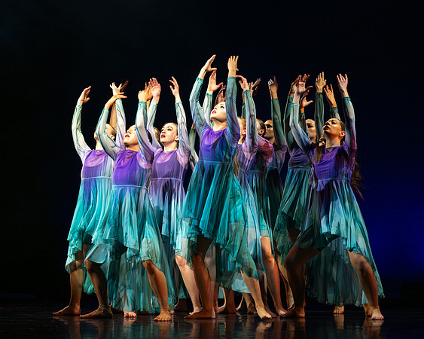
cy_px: 145
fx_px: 973
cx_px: 202
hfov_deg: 24.6
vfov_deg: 19.8
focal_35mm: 78
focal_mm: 59
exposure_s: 1/200
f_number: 4
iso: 450
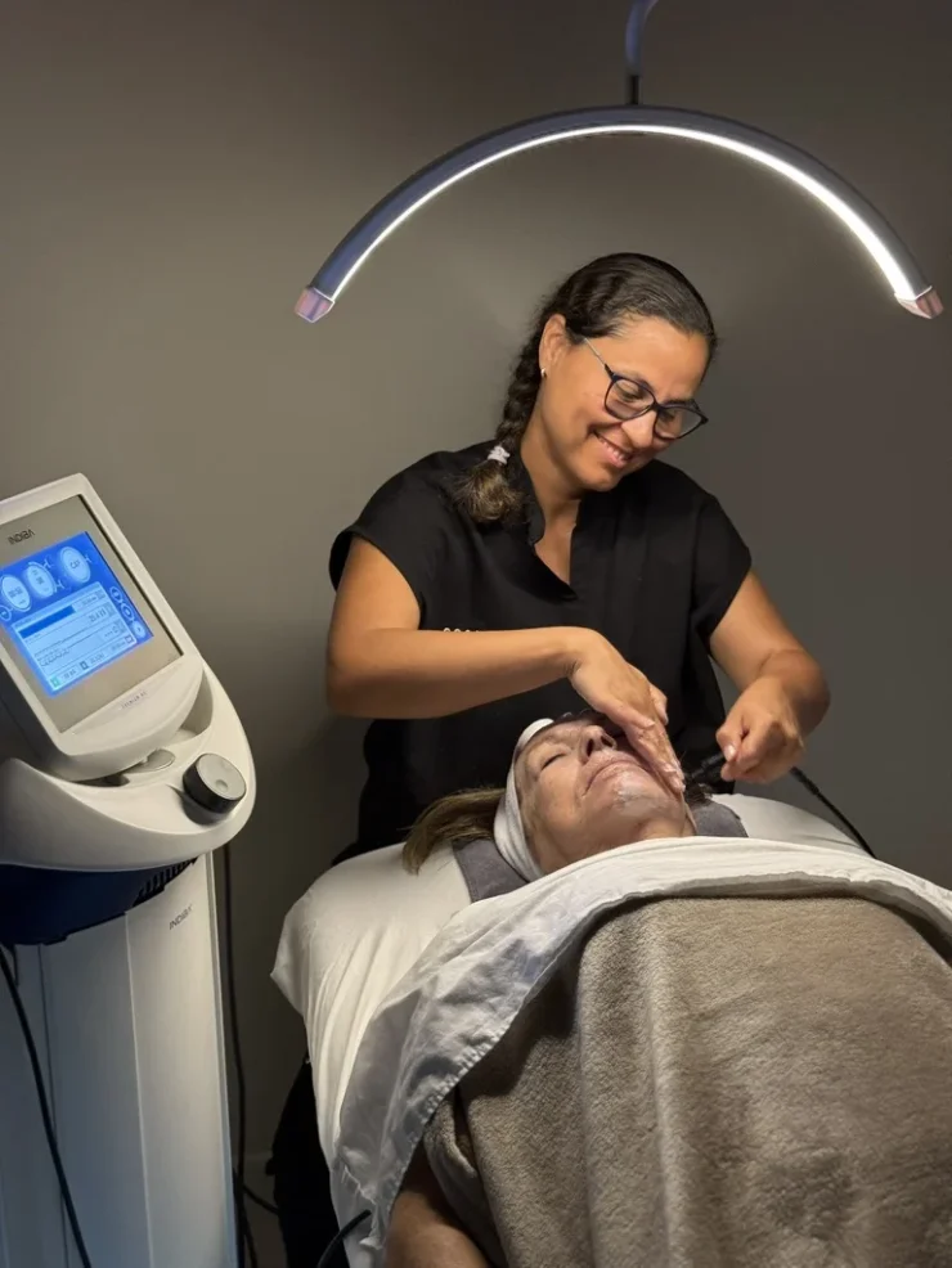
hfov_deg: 30.3
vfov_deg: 39.6
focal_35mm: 48
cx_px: 476
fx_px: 1759
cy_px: 634
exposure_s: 1/47
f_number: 1.8
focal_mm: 6.8
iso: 250
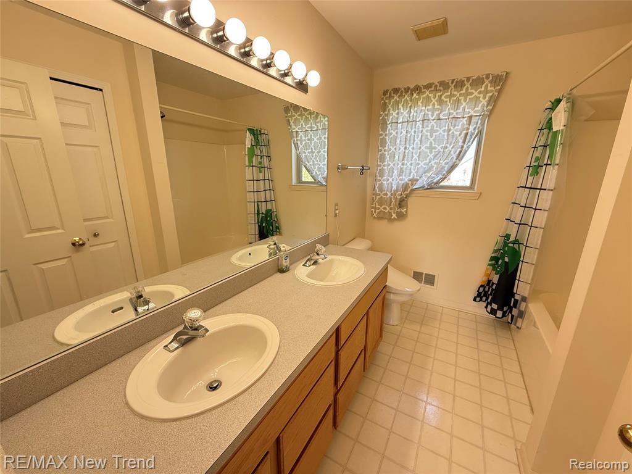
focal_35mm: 14
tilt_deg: -13.4
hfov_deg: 102.1
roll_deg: +0.0
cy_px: 237
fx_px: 256
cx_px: 316
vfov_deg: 85.7
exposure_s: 1/99
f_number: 2.2
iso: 160
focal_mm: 2.22
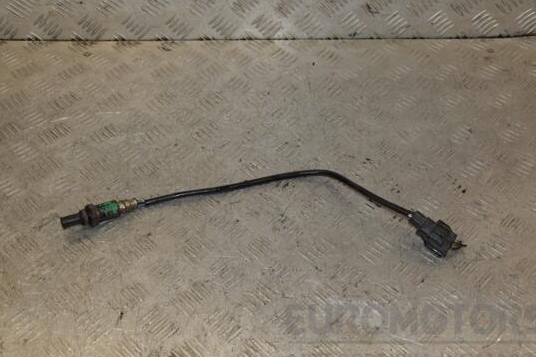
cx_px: 267
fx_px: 700
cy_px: 186
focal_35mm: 47
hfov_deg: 41.9
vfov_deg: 28.6
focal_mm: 28
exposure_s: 1/200
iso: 800
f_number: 7.1
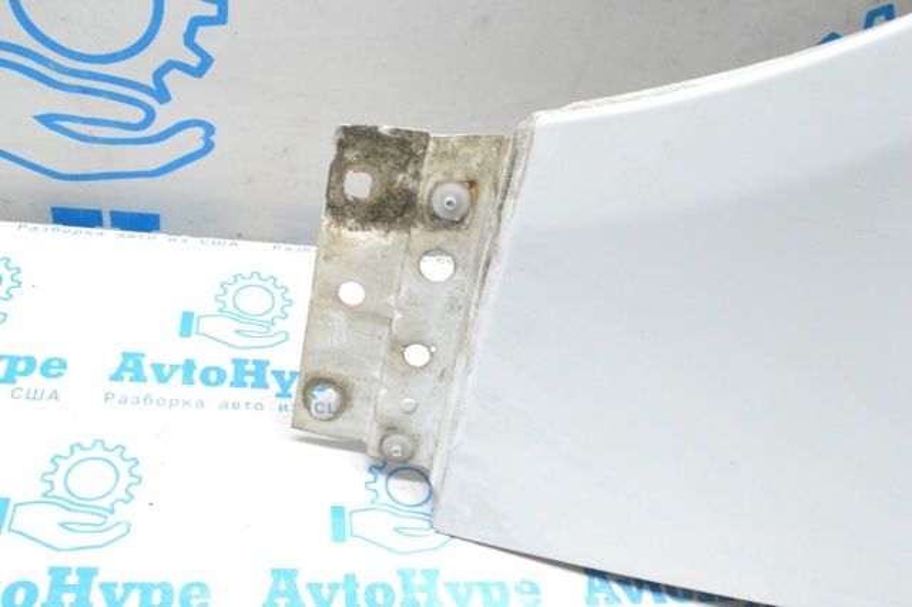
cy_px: 304
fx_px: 836
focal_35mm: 33
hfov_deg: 57.2
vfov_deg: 39.9
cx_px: 456
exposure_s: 1/125
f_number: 10
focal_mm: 22
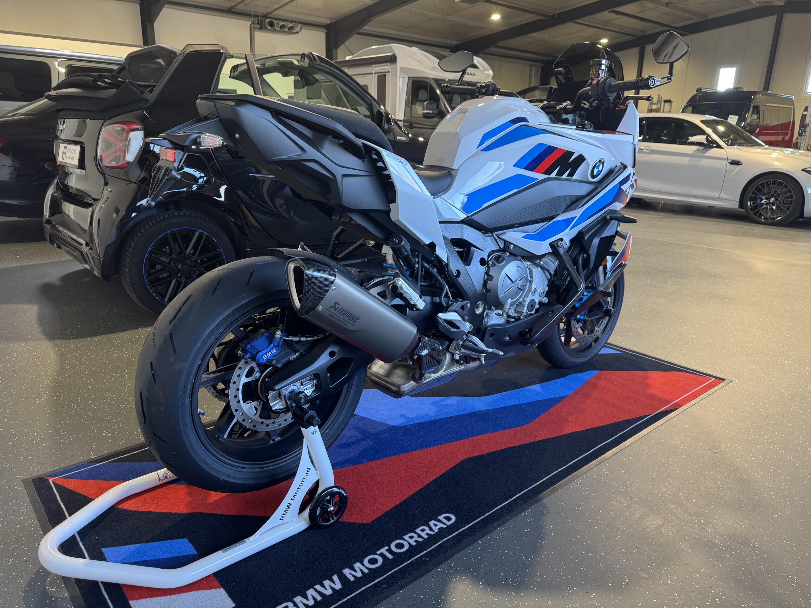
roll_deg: -1.3
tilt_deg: -16.2
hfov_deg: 71.6
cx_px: 406
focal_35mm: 24
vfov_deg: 56.8
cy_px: 304
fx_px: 562
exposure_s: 1/50
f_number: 1.78
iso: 125
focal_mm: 6.76
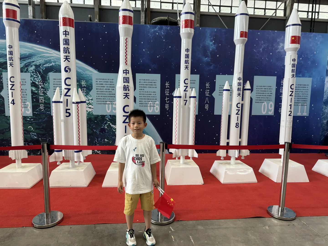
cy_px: 123
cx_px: 164
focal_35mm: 24
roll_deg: -0.5
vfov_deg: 56.8
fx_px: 227
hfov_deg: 71.6
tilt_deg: -6.3
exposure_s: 1/117
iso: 200
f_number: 1.78
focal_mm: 6.76
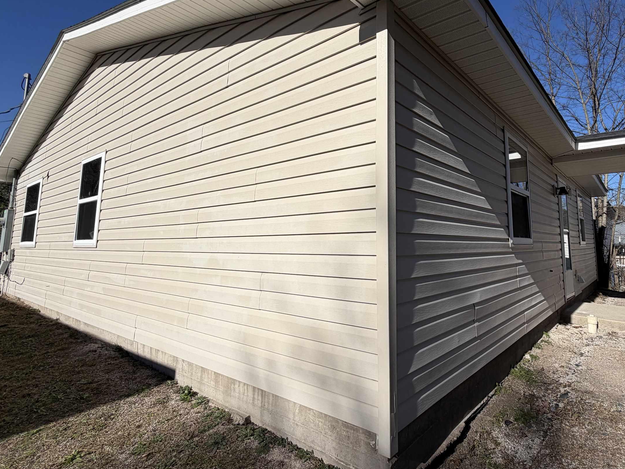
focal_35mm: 20
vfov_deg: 65.6
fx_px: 361
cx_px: 380
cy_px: 198
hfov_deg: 80.6
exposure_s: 1/1613
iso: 20
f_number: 2.2
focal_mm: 2.22
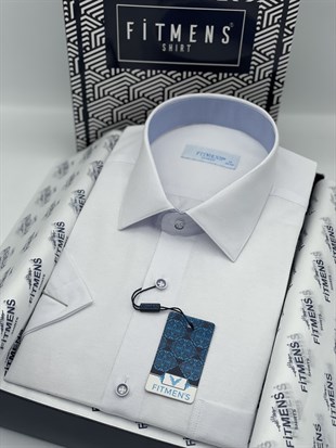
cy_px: 224
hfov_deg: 28.0
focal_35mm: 52
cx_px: 168
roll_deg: -2.0
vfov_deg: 36.8
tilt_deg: -43.0
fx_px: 673
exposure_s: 1/489
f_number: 2
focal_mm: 6
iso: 32
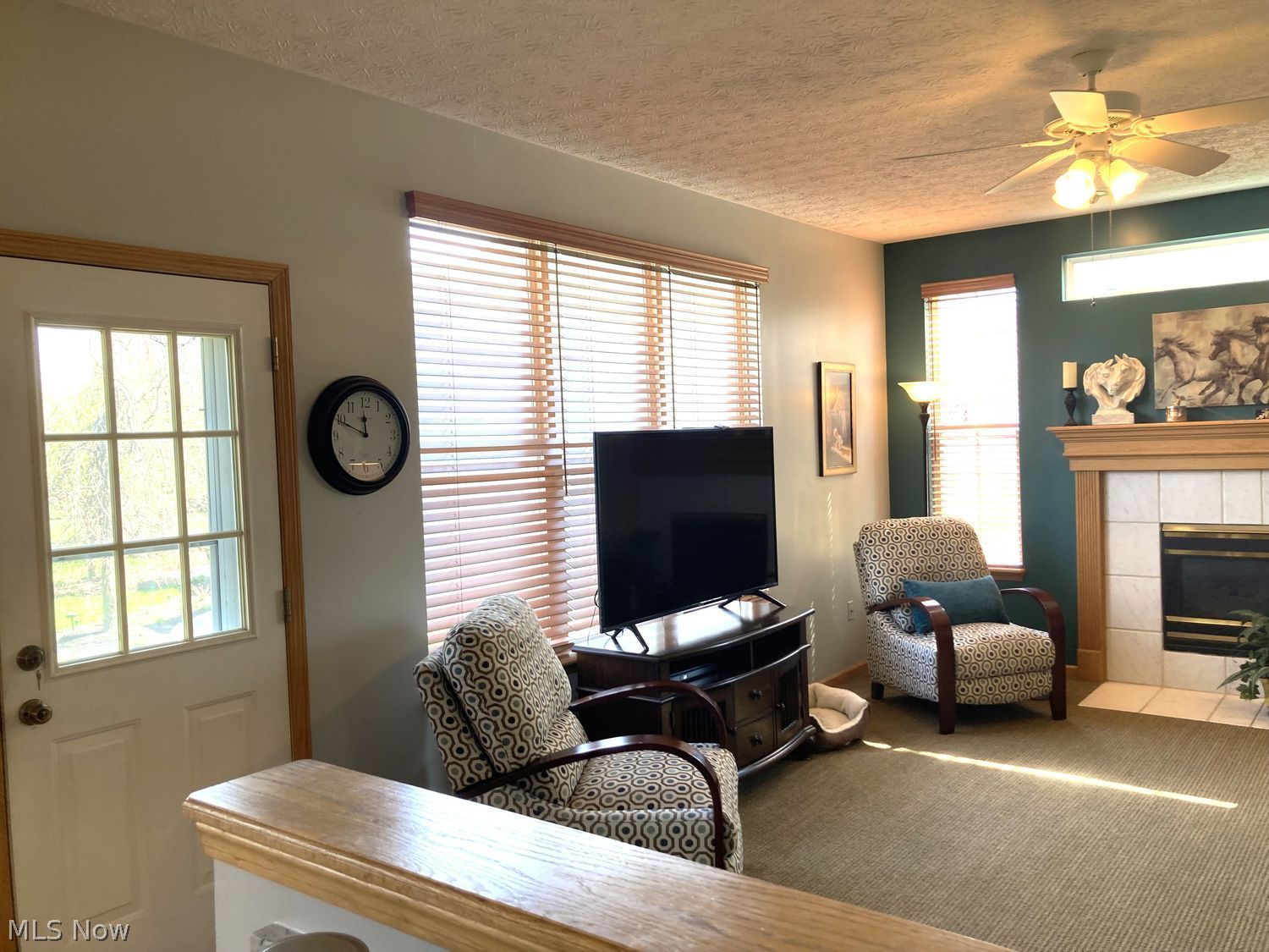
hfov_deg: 63.4
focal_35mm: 28
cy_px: 476
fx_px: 1026
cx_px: 634
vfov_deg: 49.7
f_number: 1.8
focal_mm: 3.99
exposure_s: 1/120
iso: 50
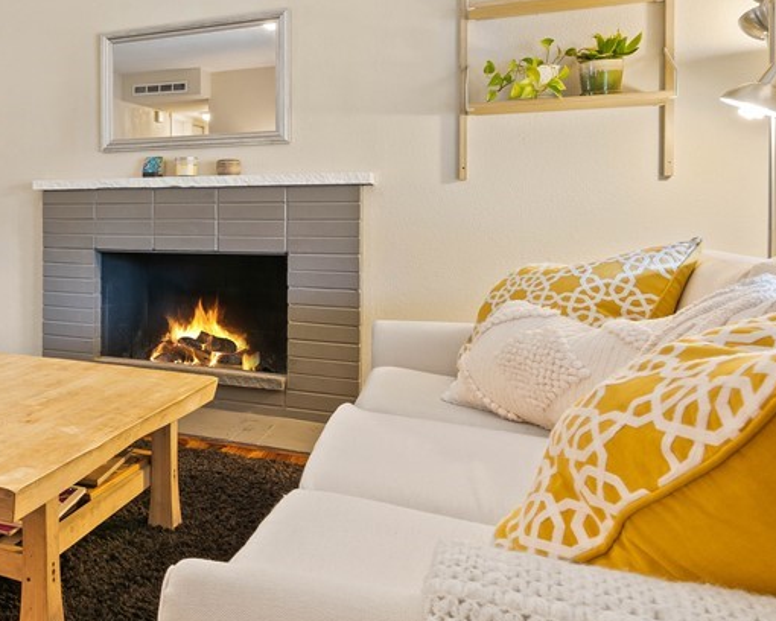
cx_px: -18
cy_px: 209
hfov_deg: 45.8
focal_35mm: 32
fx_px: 735
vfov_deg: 45.1
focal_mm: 11
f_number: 10
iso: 100
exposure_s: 15
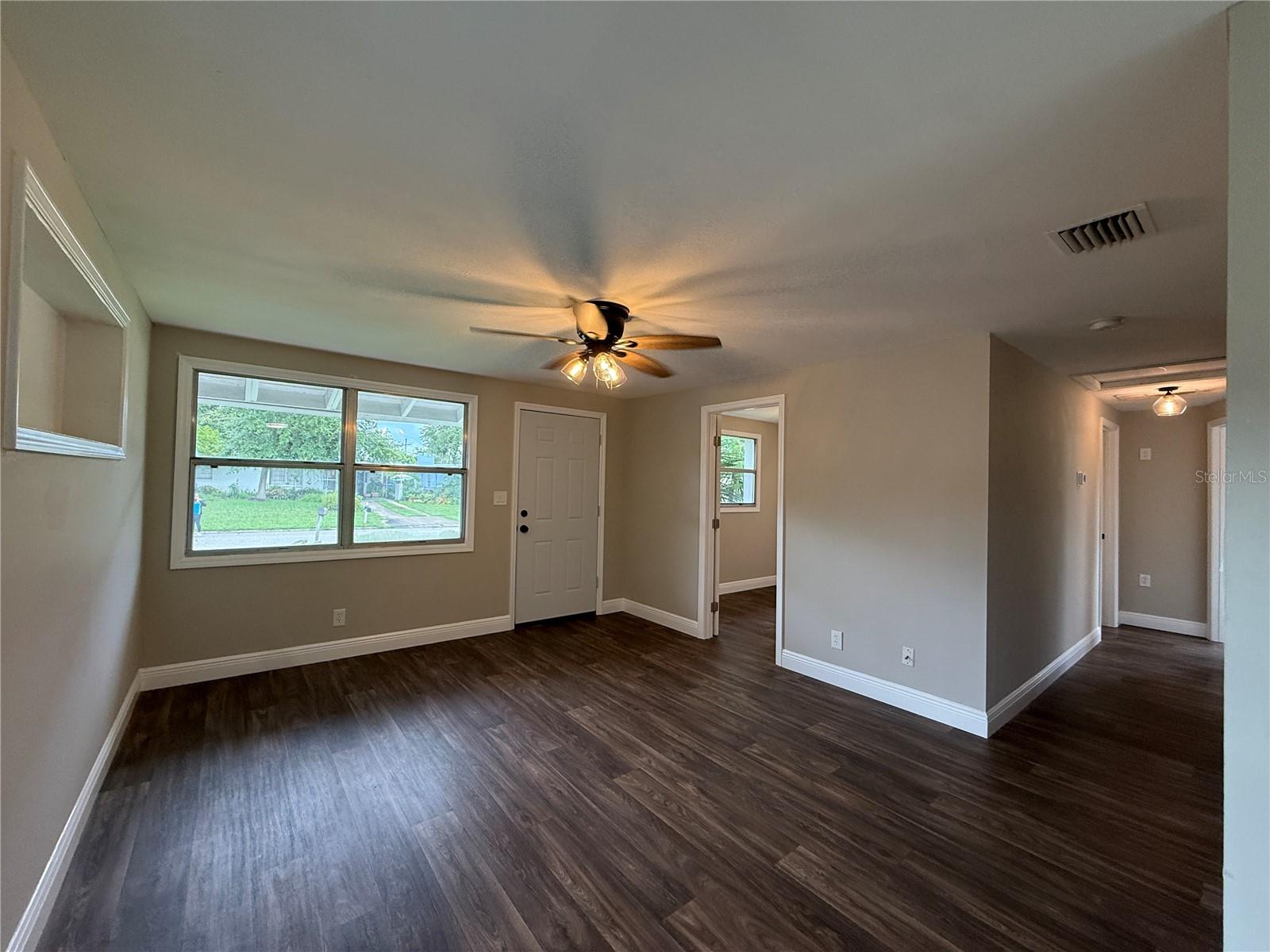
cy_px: 476
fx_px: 514
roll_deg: -0.9
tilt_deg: +1.2
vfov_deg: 85.7
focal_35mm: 14
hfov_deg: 102.1
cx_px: 635
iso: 200
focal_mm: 2.22
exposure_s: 1/120
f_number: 2.2
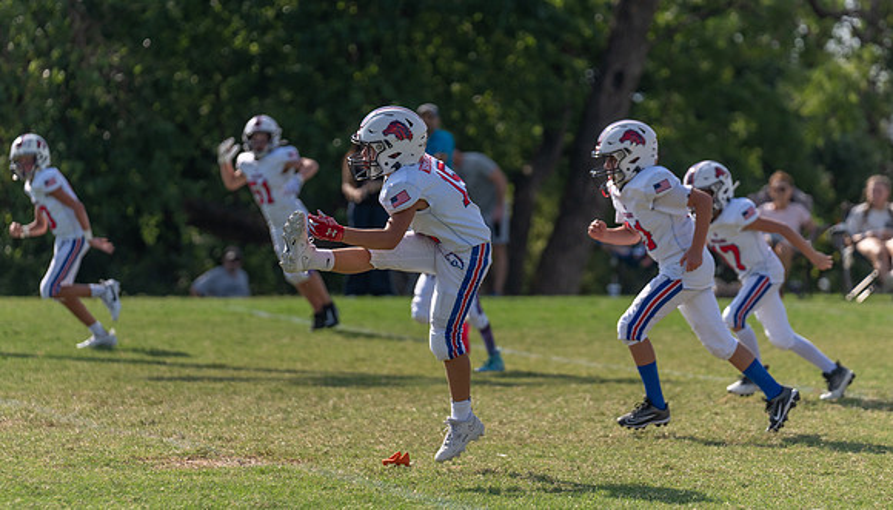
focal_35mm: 267
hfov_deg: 8.1
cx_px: 380
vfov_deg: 4.6
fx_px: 6337
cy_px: 270
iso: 100
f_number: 3.5
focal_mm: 200
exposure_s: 1/2500
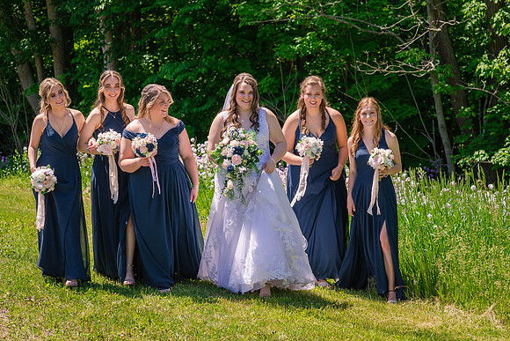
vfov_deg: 16.1
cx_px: 255
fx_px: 1204
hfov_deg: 23.9
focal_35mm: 85
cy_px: 170
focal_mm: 85
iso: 200
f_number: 5
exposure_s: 1/800
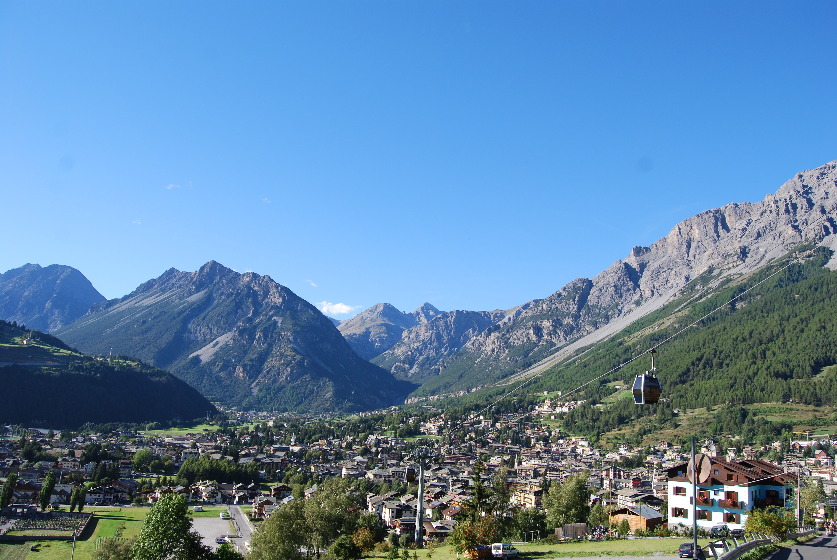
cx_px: 418
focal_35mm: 27
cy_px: 280
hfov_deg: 67.3
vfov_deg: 48.0
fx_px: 629
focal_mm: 18
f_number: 7.1
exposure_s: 1/200
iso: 100
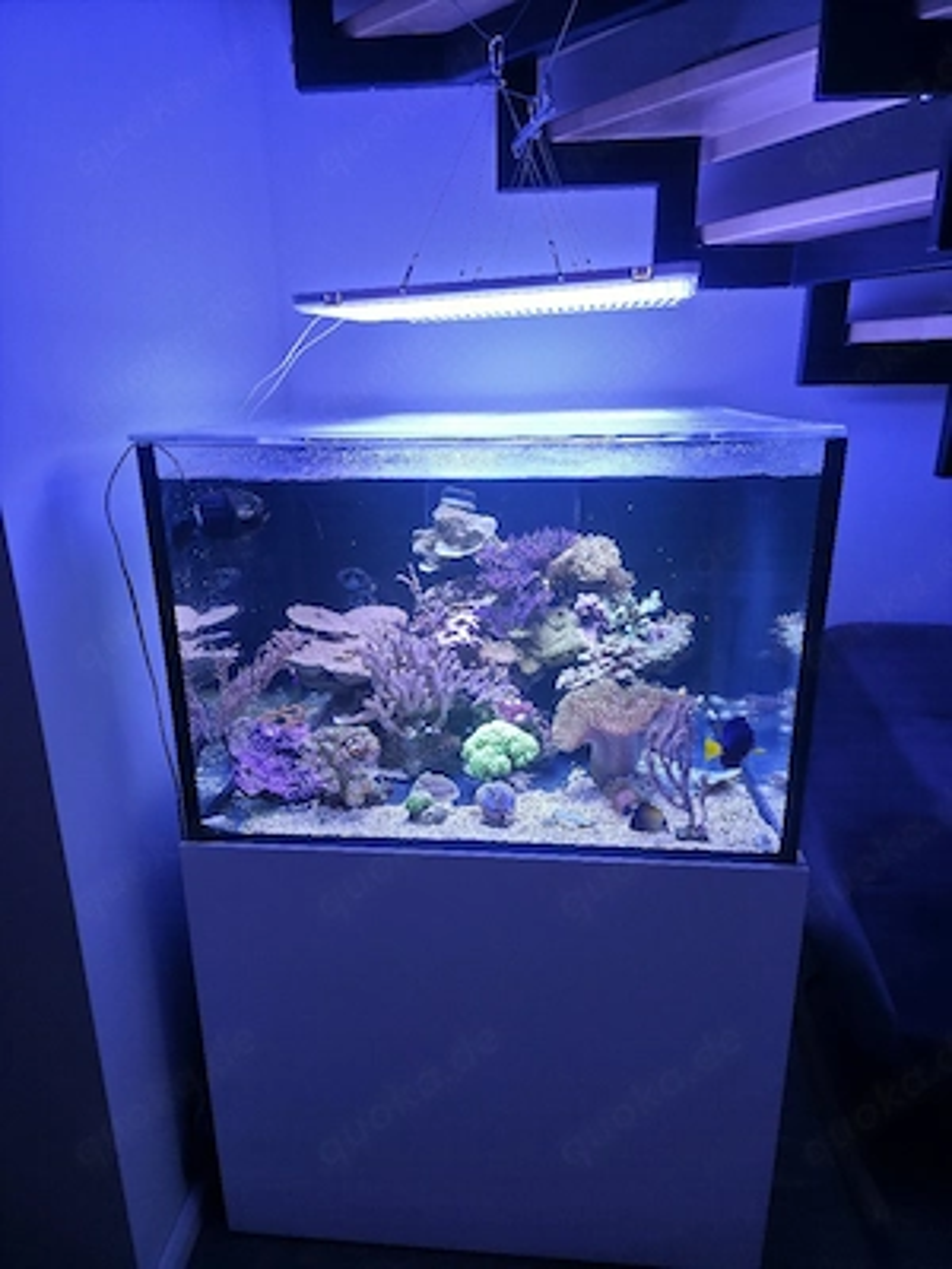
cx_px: 476
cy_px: 634
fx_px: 843
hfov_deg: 58.9
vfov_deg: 73.9
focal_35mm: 23
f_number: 1.7
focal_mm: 6.3
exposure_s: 1/101
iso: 160
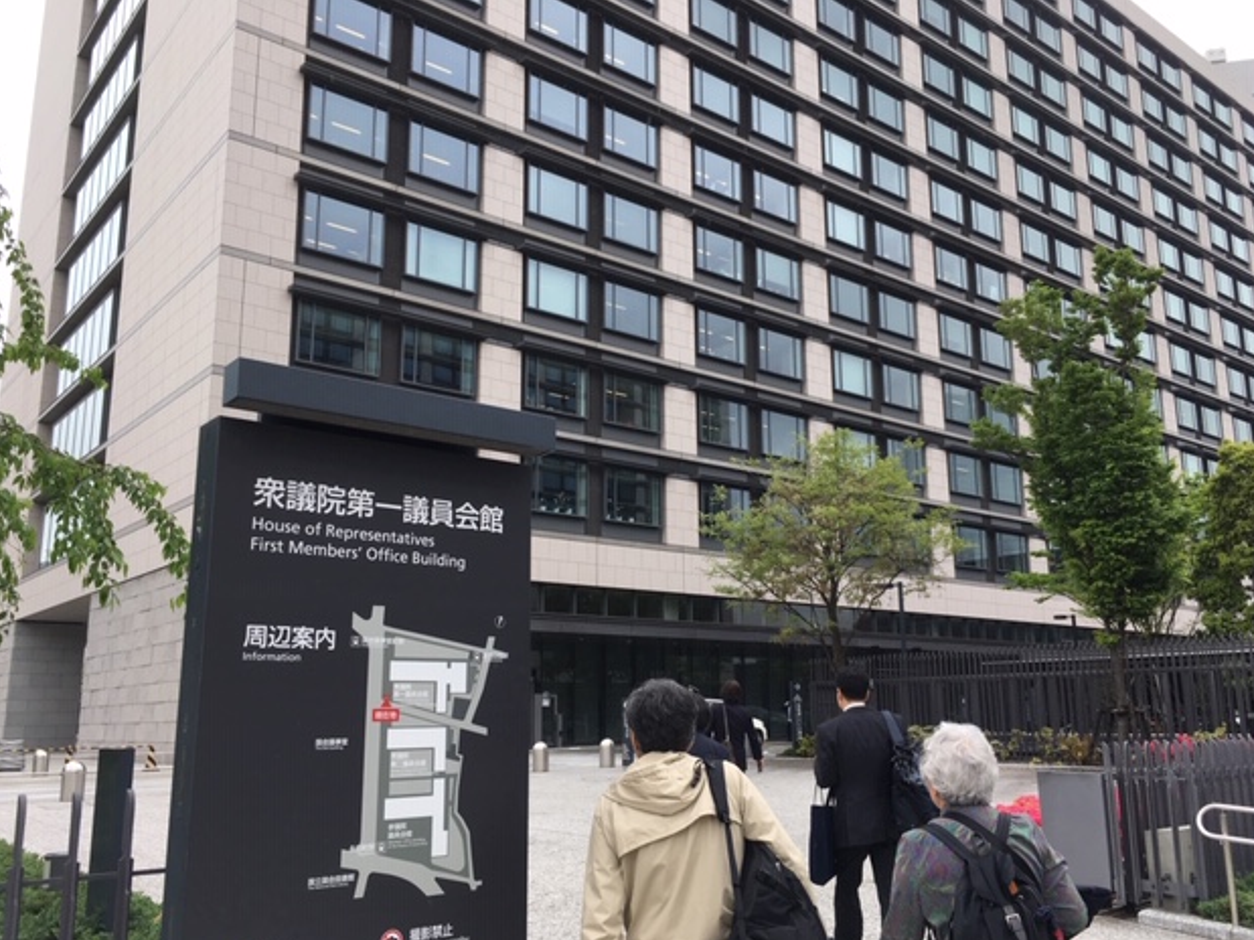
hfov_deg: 60.0
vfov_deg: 46.8
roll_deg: +1.1
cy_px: 482
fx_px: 1087
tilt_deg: +11.6
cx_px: 640
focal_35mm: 30
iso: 25
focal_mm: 4.15
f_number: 2.2
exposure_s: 1/601
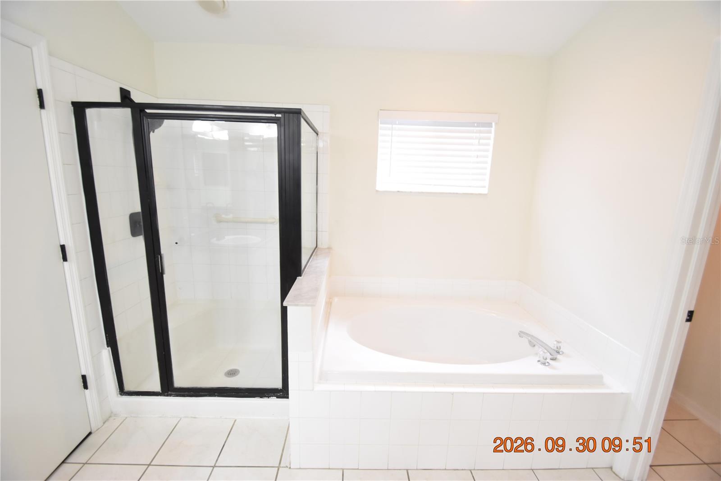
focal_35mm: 15
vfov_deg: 77.3
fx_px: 300
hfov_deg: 100.4
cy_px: 240
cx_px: 360
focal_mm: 10
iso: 1250
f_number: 3.5
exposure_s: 1/60
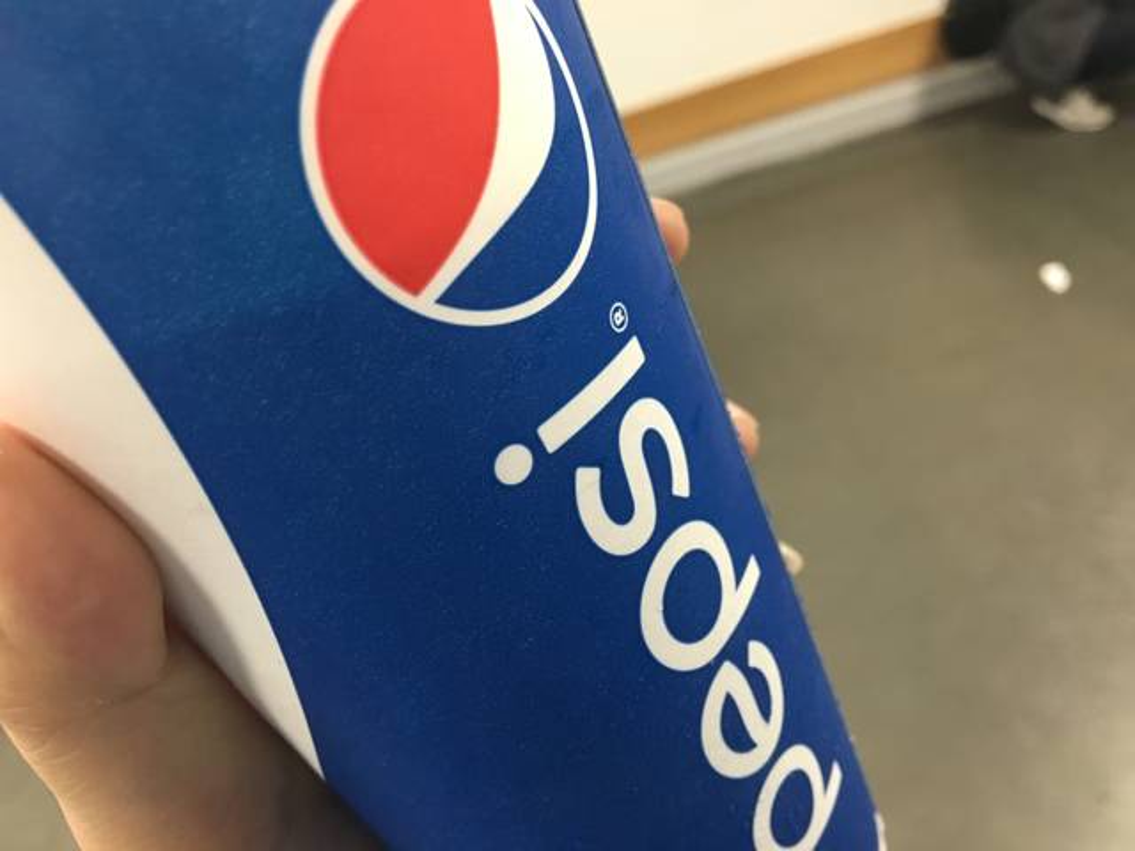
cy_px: 426
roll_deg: +21.7
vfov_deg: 48.2
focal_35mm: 29
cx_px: 568
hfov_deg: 61.7
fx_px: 951
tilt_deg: -31.6
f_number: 2.2
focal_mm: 4.15
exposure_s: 1/30
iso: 125
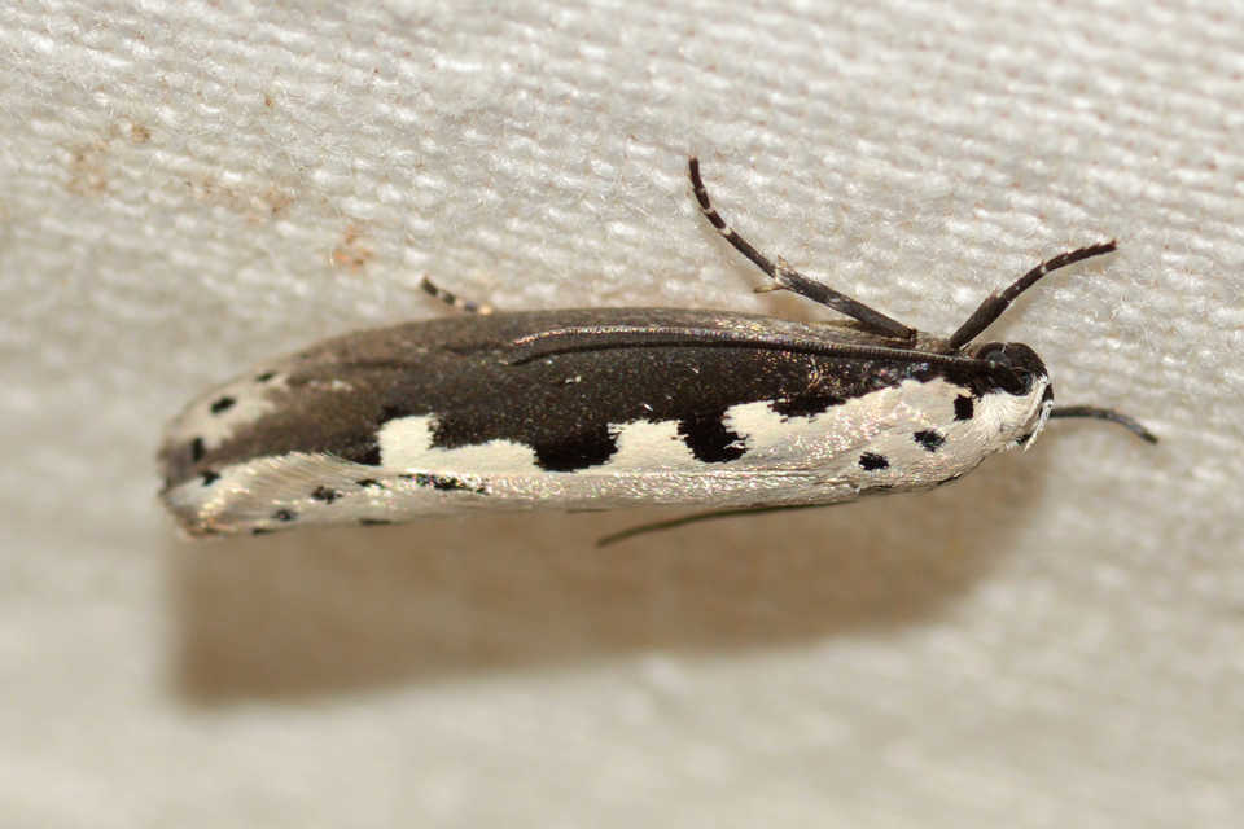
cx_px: 622
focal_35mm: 150
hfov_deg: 13.7
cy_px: 414
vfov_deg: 9.1
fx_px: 5183
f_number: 18
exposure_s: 1/200
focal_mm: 100
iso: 100
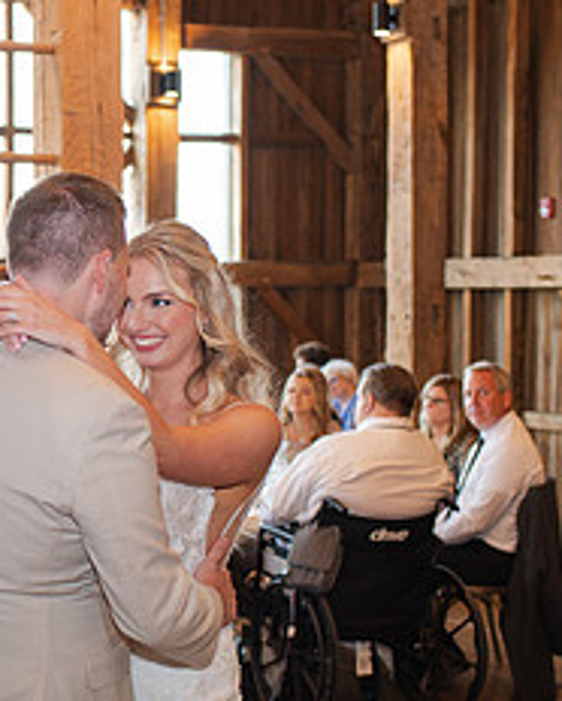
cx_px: -157
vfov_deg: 23.3
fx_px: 1703
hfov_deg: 17.6
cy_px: 341
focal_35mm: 82
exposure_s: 1/200
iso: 560
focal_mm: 35
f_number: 3.2
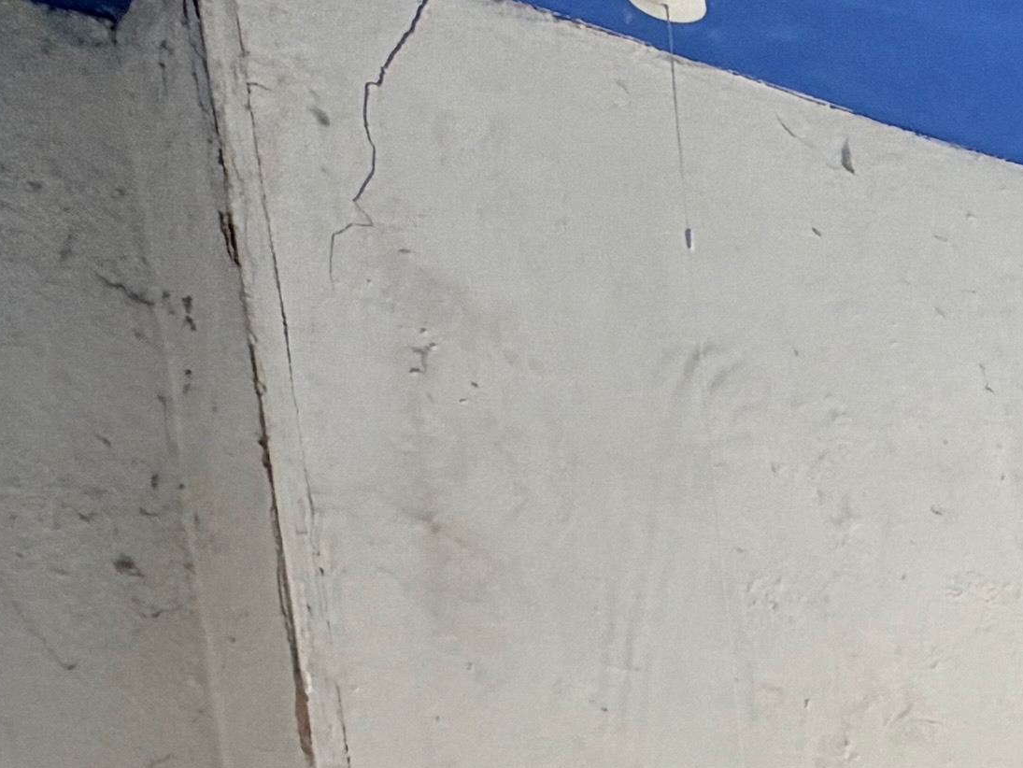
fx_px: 2158
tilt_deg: -10.5
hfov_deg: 20.1
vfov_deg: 16.0
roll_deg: +0.5
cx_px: 1791
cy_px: 1508
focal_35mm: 73
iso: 125
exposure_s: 1/121
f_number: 2.2
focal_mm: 2.22
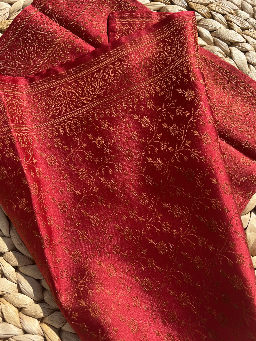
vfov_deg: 67.3
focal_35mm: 26
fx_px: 256
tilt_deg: -79.1
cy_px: 170
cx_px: 128
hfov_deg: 53.1
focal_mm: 5.7
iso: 50
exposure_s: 1/2045
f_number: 1.5
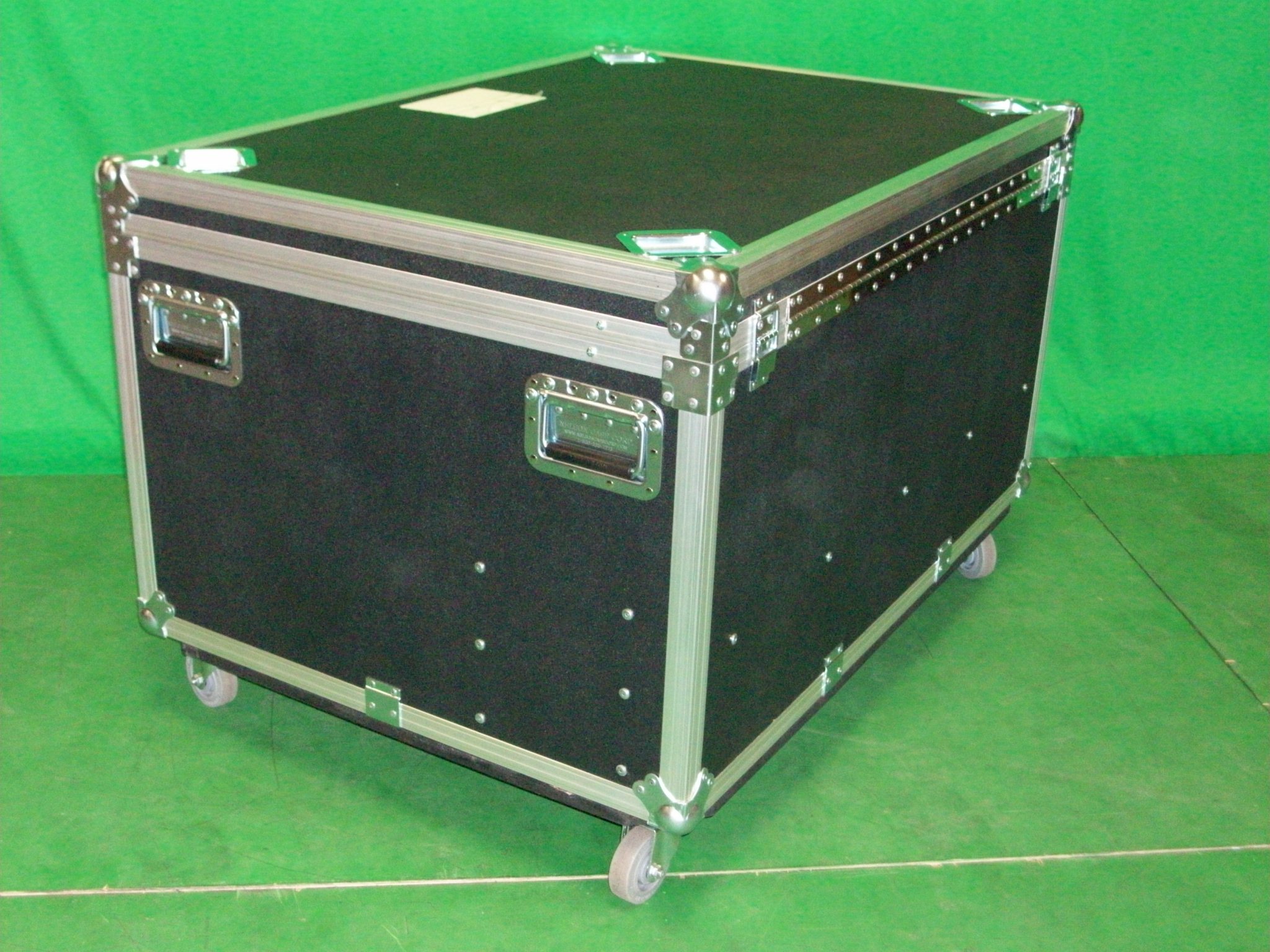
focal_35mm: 42
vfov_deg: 34.3
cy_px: 476
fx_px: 1541
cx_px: 635
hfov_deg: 44.8
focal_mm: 7.1
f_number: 3.2
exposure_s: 1/65.1
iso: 320
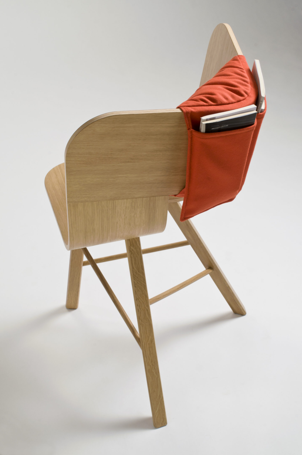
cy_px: 228
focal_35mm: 82
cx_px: 151
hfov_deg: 16.5
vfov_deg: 24.6
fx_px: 1041
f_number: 16
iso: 200
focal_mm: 55
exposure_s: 1/4
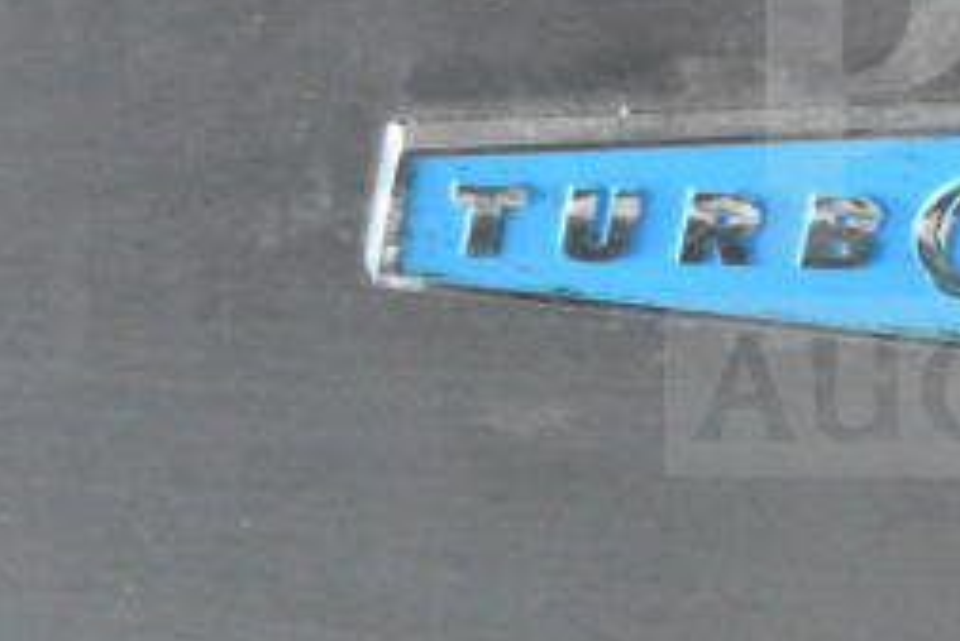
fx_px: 5315
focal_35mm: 199
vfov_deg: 6.9
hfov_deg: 10.2
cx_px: 1089
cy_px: 176
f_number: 5.6
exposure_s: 1/50
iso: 25600
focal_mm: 55
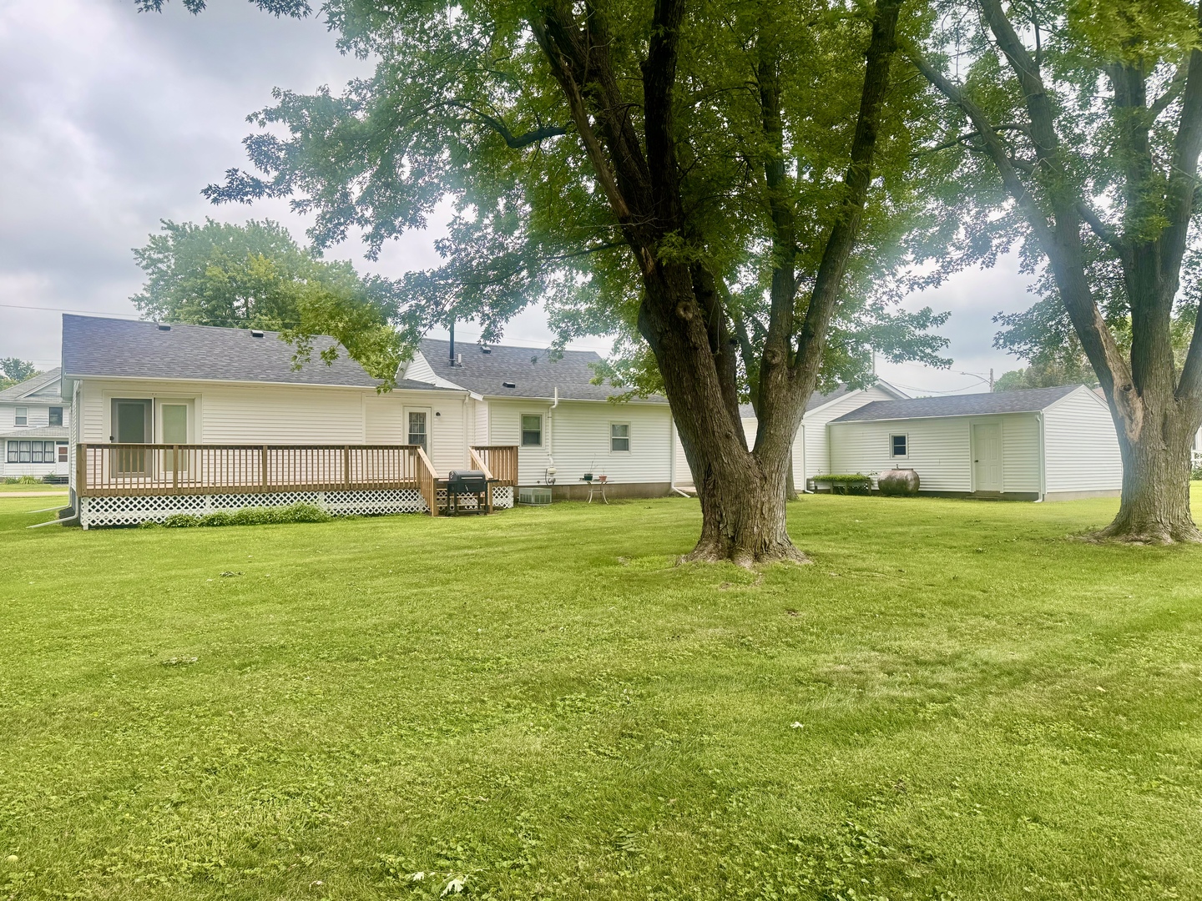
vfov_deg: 56.8
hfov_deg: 71.6
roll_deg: +1.0
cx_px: 601
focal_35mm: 24
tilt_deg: +1.2
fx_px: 833
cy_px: 450
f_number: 1.78
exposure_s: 1/980
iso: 80
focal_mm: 6.76
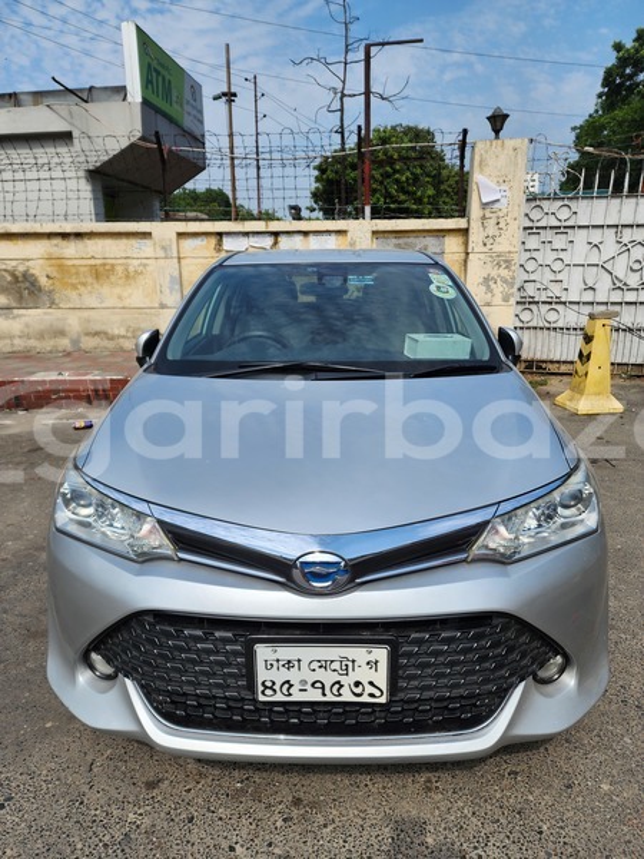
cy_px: 430
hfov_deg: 58.9
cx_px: 322
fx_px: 571
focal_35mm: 23
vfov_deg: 73.9
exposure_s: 1/1248
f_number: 1.8
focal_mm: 6.4
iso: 12
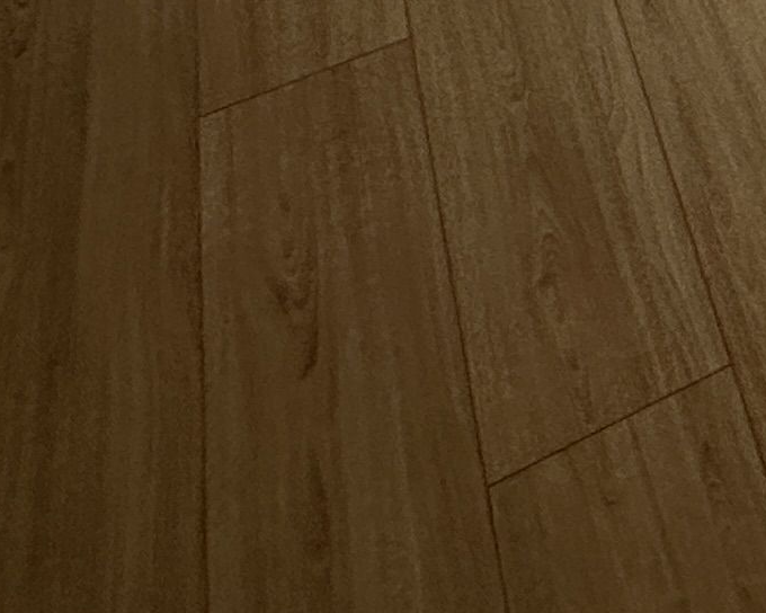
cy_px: -974
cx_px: 1267
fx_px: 1836
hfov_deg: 19.3
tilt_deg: -15.5
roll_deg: +1.9
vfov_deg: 12.9
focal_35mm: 81
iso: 50
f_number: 2.2
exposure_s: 1/99
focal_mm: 2.22
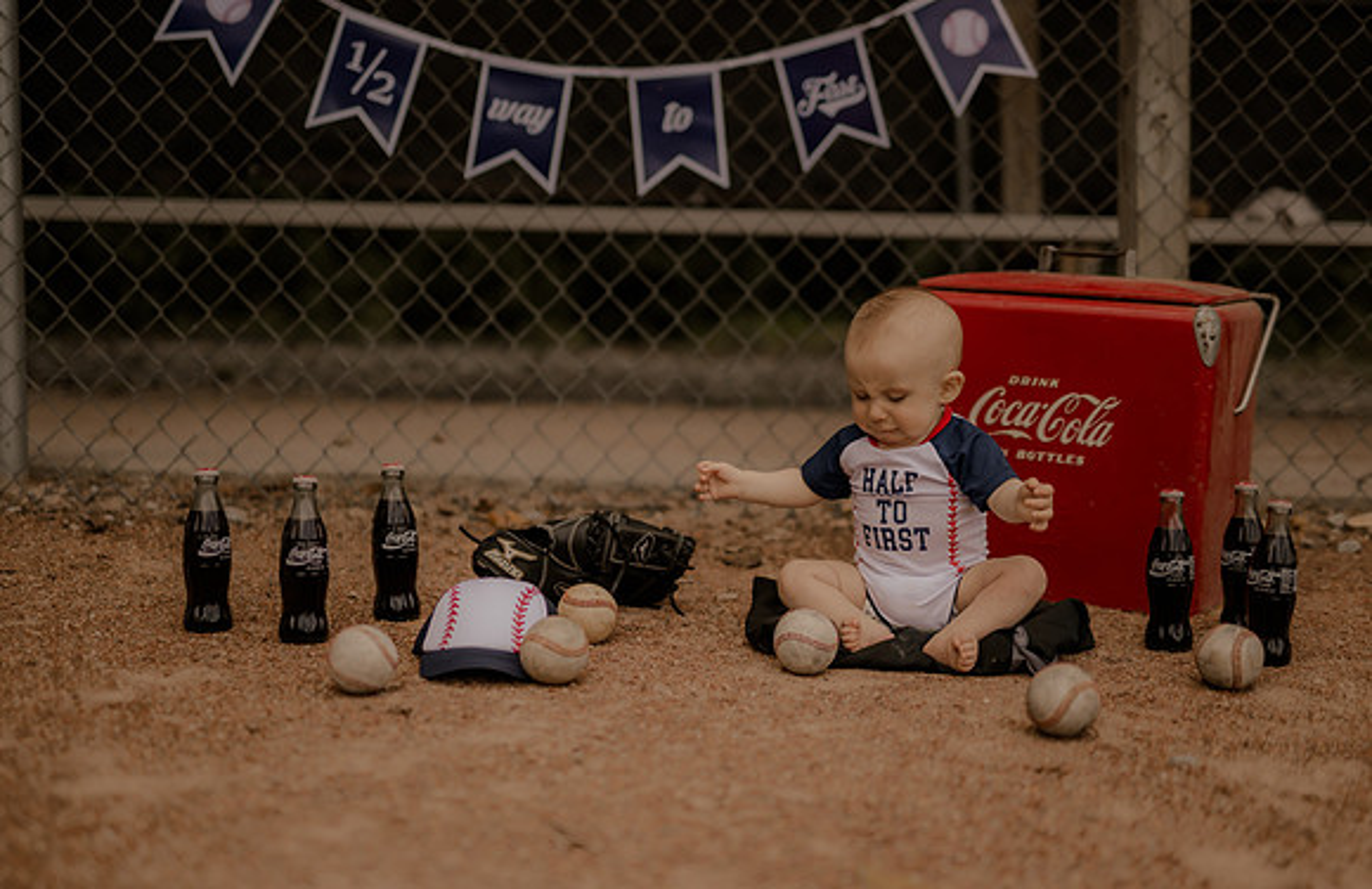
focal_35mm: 53
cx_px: 664
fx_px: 2017
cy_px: 453
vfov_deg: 24.9
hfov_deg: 37.6
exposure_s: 1/6400
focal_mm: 50
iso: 160
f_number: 3.2
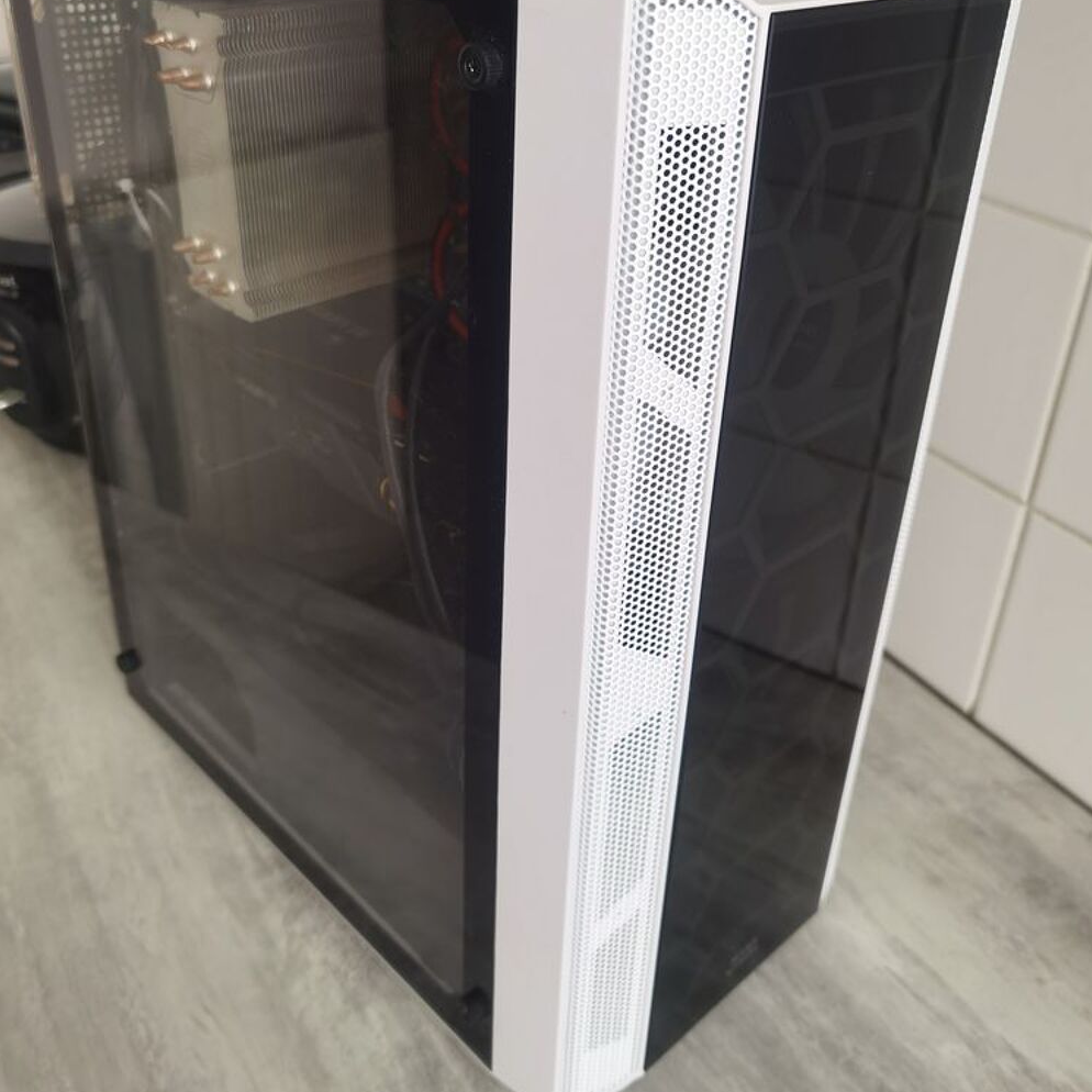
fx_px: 1142
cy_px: 470
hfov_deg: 51.1
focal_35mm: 32
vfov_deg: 50.9
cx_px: 548
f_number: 1.9
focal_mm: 6.71
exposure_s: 1/50
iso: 125
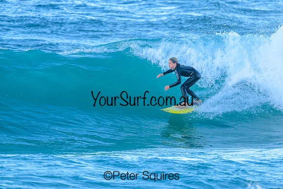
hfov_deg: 2.2
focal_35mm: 953
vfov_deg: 1.4
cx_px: 169
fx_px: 7490
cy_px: 76
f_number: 6.3
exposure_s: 1/1600
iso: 1400
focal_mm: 800
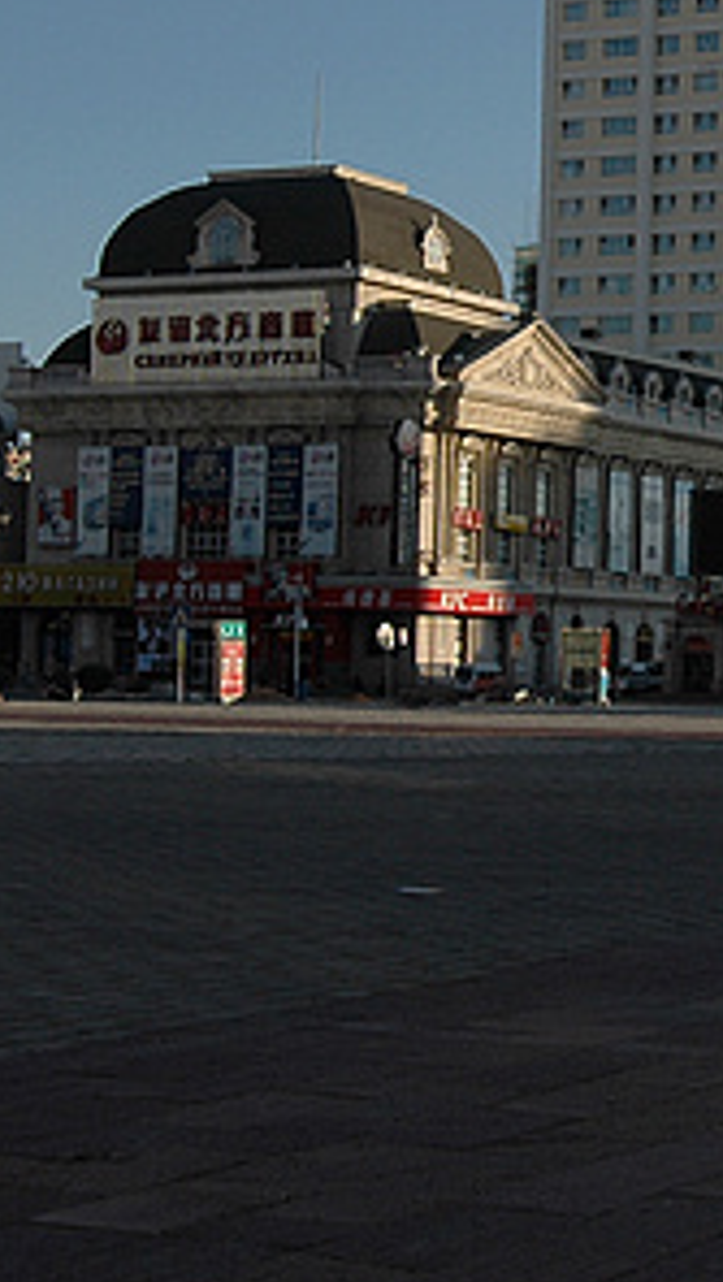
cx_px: 732
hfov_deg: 13.4
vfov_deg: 23.8
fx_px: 3026
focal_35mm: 89
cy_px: 444
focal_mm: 24
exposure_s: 1/640
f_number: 7.1
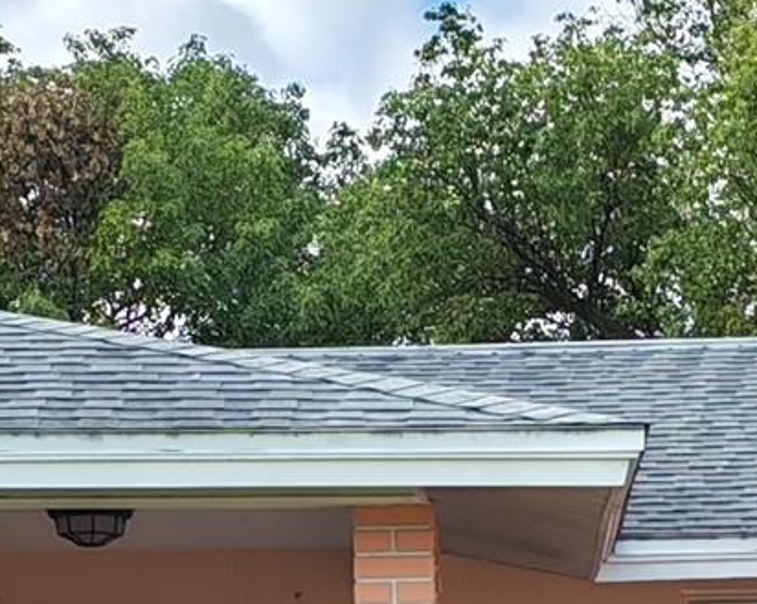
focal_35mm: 201
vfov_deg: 7.5
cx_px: 342
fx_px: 4500
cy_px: 1015
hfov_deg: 9.6
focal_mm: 6.12
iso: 50
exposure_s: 1/450
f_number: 1.9
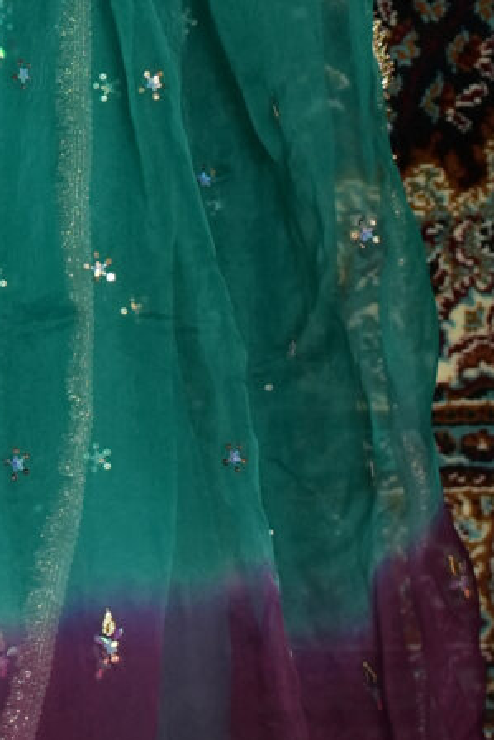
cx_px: -275
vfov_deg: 9.7
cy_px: -651
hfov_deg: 6.8
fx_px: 4113
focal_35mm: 200
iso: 640
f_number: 3.2
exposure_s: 1/200
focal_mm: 35
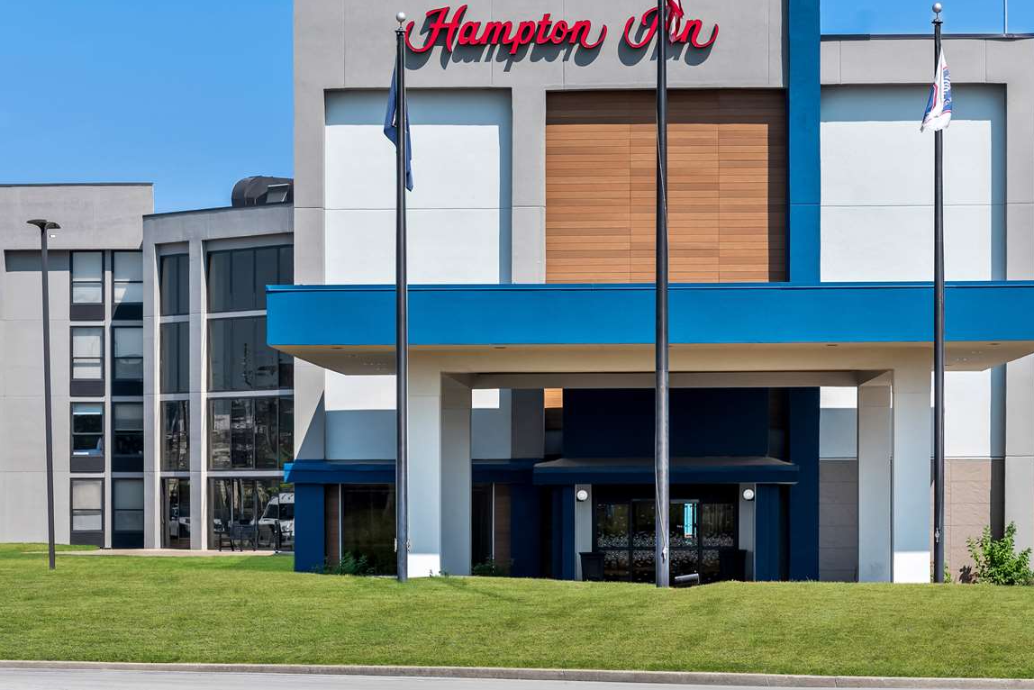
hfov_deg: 20.8
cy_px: 261
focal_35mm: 98
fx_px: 2815
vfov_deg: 14.0
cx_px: 574
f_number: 7.1
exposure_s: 1/500
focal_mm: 75
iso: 100
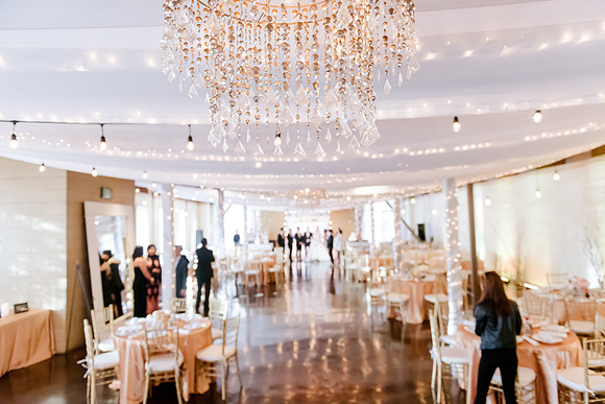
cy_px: 202
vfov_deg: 53.2
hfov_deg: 73.7
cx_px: 302
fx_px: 403
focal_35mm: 24
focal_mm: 24
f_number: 2.8
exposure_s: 1/200
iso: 2500
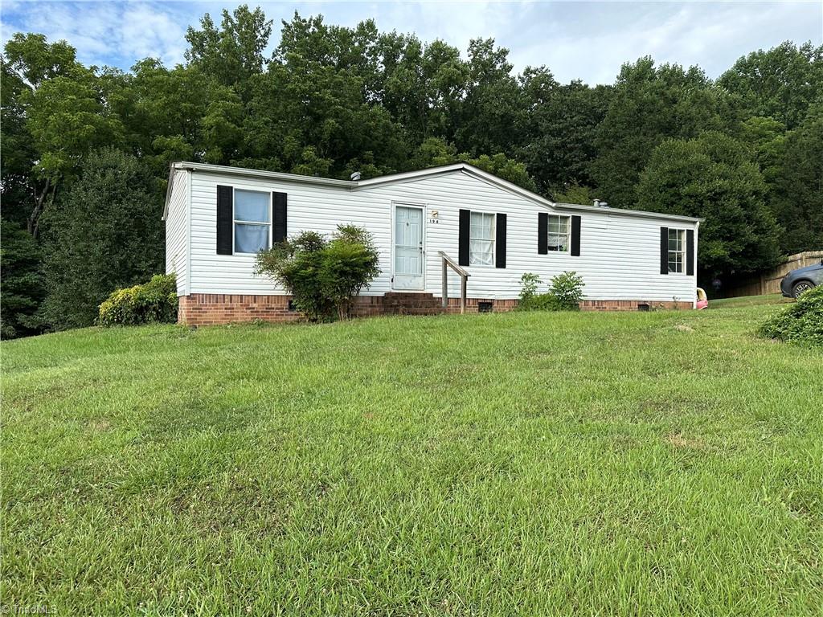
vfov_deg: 56.8
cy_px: 308
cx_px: 412
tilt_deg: +2.3
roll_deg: +0.3
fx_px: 571
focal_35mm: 24
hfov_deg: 71.6
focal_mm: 6.86
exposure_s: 1/2252
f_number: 1.78
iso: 80
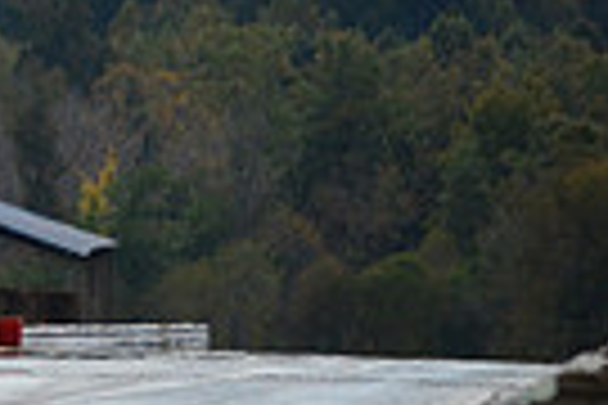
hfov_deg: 1.9
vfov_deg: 1.3
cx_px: -694
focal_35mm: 1061
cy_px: 238
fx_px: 17920
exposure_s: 1/2500
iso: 1000
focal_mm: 165
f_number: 7.1
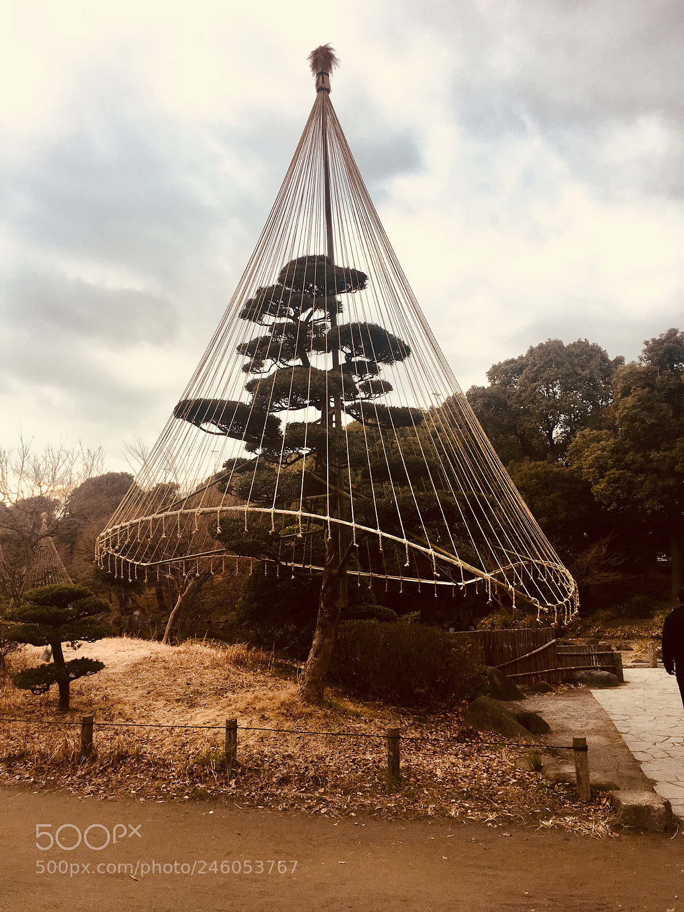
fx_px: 764
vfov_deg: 61.7
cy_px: 456
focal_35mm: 29
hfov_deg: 48.2
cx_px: 342
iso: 25
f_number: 2.2
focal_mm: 4.15
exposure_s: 1/463
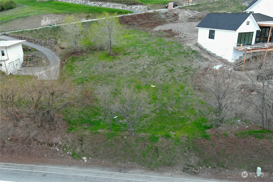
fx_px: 220
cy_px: 91
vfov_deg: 45.0
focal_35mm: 29
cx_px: 136
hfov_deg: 63.7
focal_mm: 10.57
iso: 100
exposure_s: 1/200
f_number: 2.8
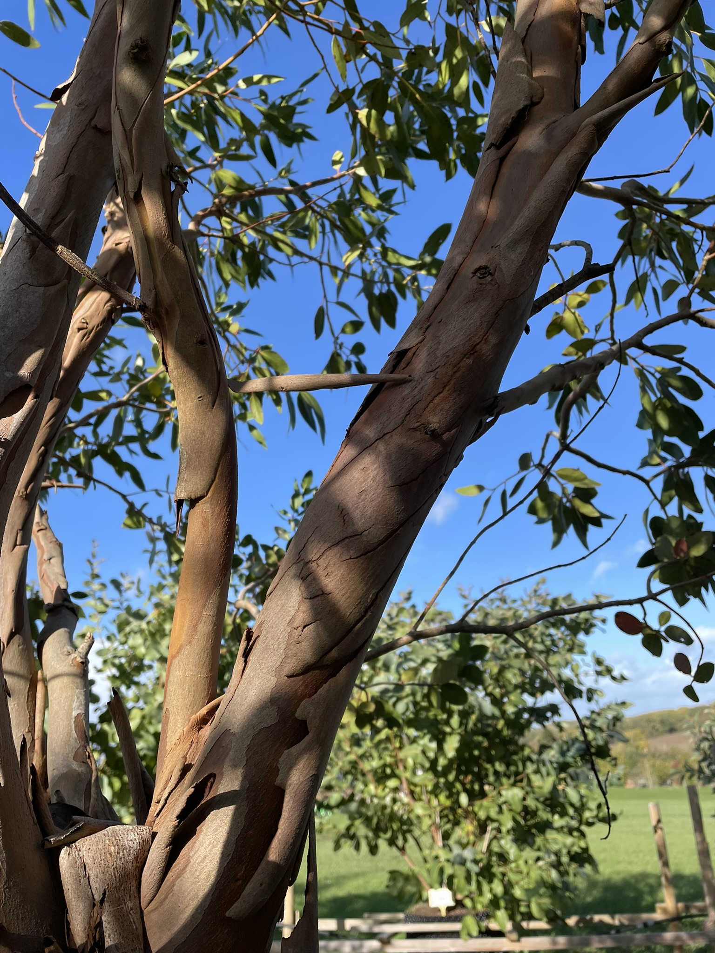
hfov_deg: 53.1
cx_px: 358
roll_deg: +3.6
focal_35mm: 26
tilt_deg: +21.0
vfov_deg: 67.3
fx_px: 716
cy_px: 476
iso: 32
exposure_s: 1/1855
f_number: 1.6
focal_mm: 4.2
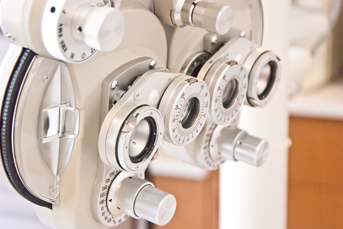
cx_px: 172
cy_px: 114
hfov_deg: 19.5
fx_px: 1000
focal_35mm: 105
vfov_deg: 13.0
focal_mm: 70
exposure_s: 1/80
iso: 400
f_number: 5.6
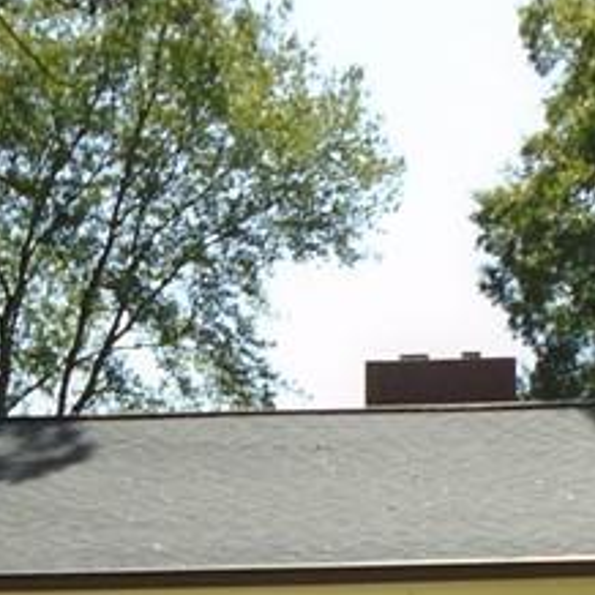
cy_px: 740
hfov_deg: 16.0
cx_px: 469
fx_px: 2100
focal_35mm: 108
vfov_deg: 15.5
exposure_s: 1/500
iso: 100
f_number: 3.2
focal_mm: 4.6
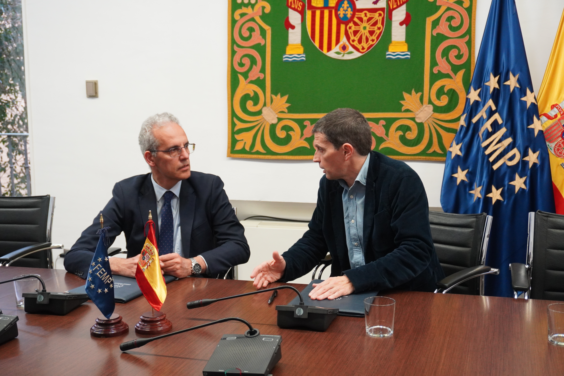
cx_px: 282
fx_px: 682
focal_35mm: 44
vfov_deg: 30.9
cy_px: 188
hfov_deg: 44.9
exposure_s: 1/50
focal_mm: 29
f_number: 4.5
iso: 2000
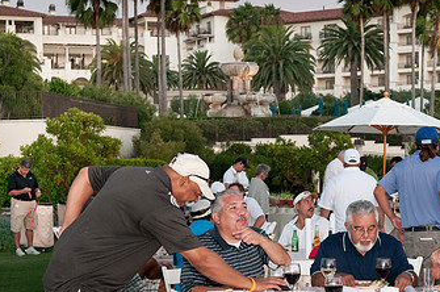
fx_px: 1110
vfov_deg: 14.9
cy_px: 233
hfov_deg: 22.4
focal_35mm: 91
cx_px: 263
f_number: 5
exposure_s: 1/60
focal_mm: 35
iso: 640
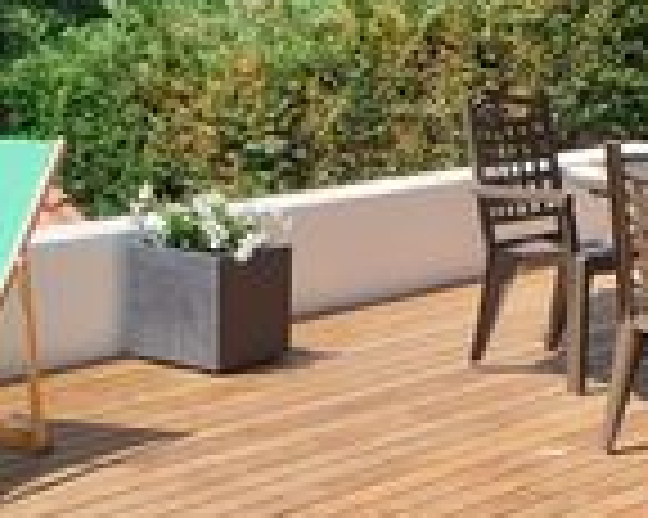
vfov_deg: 14.2
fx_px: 2032
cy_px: 581
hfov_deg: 18.1
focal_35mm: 106
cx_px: 338
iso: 50
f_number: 2.4
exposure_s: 1/1038
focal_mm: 4.3
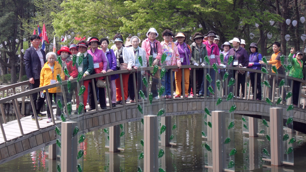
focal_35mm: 77
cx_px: 152
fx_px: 625
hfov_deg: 27.5
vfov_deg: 15.7
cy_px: 60
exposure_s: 1/250
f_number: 5.1
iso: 80
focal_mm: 12.5
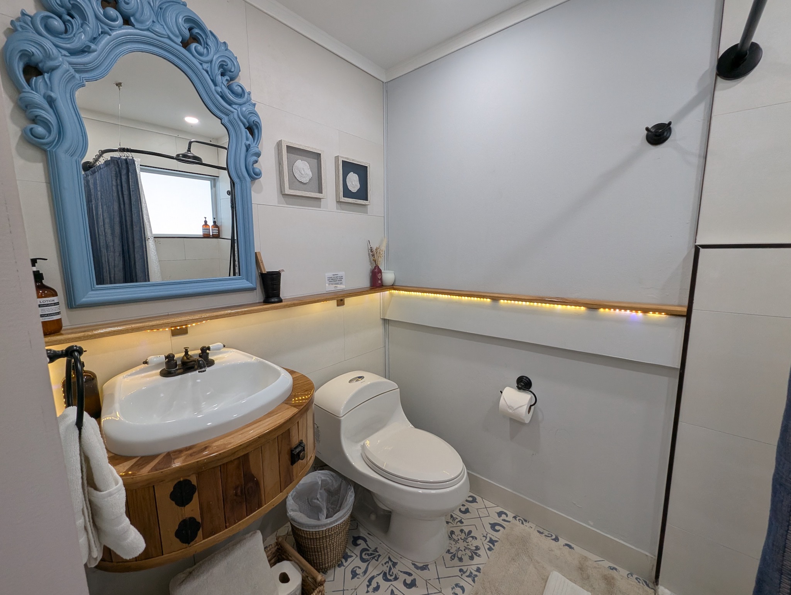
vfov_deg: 90.1
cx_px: 396
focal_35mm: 13
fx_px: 297
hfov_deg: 106.1
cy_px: 298
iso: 59
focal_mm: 1.95
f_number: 2.2
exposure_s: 1/60
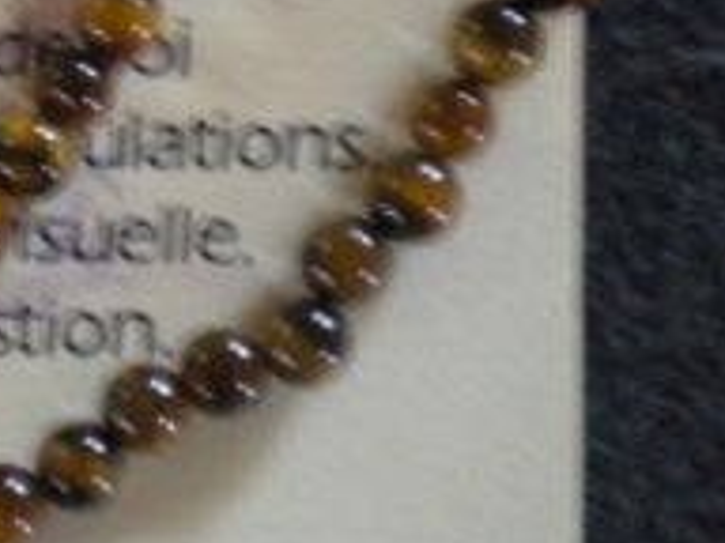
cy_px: -11
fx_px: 2681
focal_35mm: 128
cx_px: -196
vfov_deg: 11.5
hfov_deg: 14.8
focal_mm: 7.4
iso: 800
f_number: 3.5
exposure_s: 1/3.6
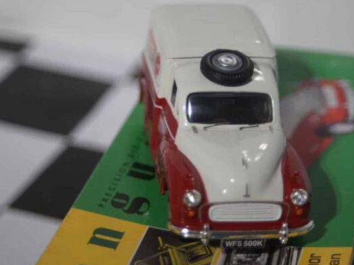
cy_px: 132
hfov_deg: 17.1
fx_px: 1176
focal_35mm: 115
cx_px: 193
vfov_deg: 12.9
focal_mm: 70
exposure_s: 1/160
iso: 1600
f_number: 5.6
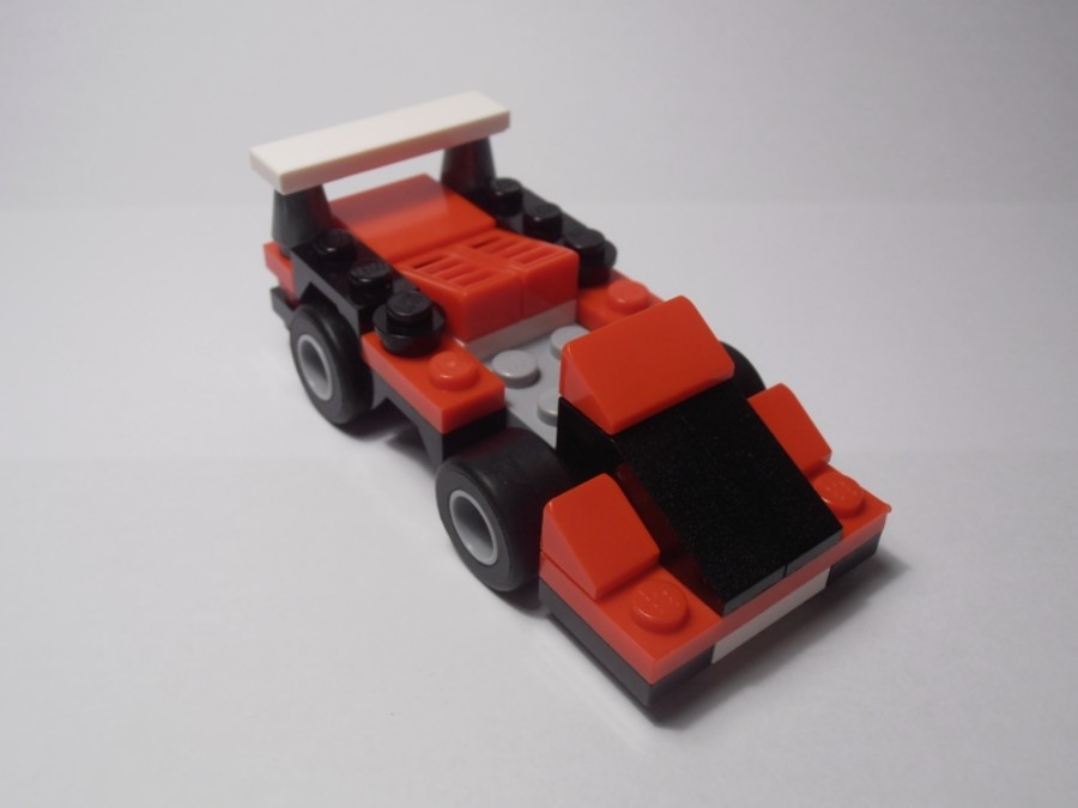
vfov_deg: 38.7
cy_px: 404
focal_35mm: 37
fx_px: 1152
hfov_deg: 50.1
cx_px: 539
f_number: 3.9
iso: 80
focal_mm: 6.61
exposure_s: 1/60
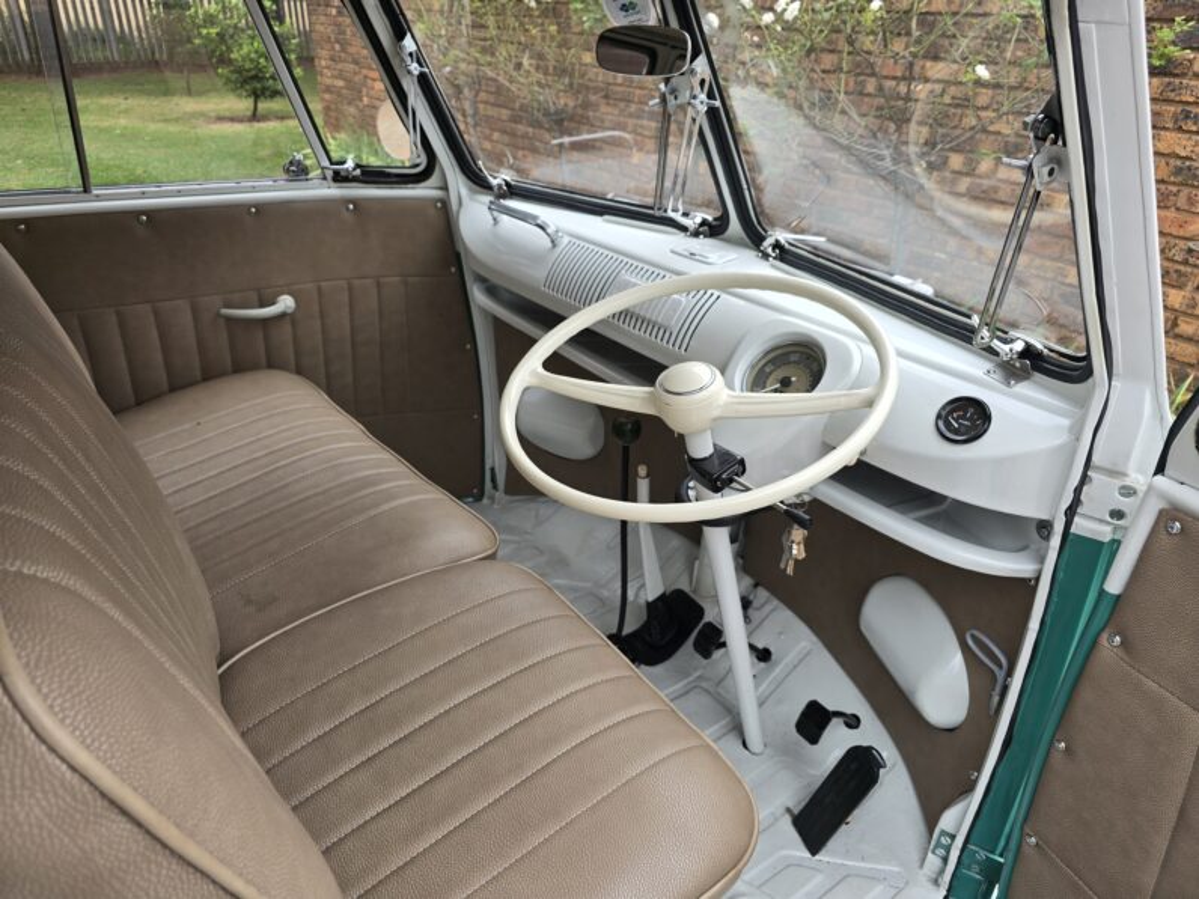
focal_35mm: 23
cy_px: 450
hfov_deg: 73.9
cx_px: 600
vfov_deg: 58.9
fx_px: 797
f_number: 1.7
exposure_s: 1/180
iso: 32
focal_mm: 6.3
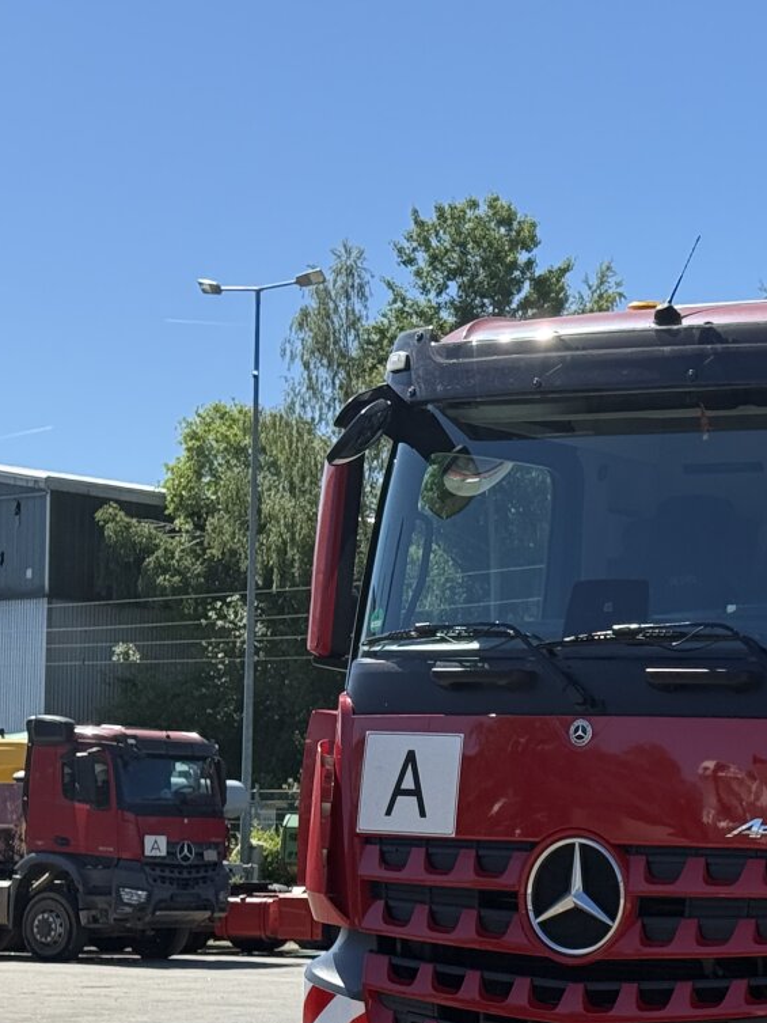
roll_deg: -1.2
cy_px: 793
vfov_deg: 19.1
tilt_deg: +2.3
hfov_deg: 14.0
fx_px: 3013
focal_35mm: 102
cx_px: 986
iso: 80
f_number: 1.78
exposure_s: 1/2976
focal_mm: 6.76
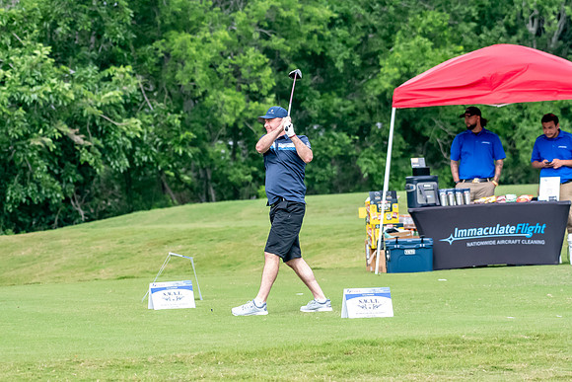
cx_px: 286
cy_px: 191
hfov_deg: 6.9
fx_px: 4768
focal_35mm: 300
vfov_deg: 4.6
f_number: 5.6
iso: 2200
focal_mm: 200
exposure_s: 1/2000
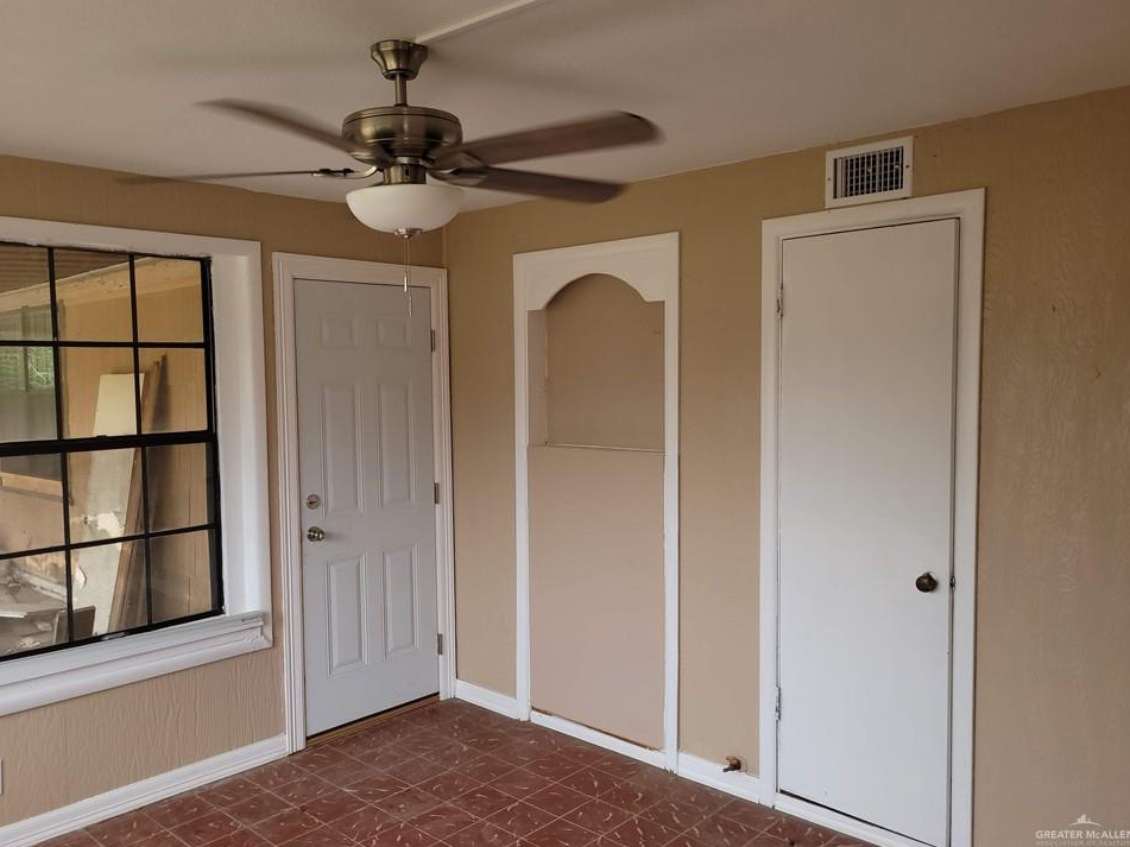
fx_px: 914
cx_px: 536
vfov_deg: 49.7
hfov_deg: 63.4
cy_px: 404
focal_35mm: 28
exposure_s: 1/120
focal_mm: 5.4
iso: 64
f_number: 1.8
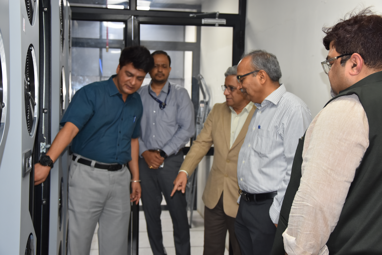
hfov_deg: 38.9
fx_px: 541
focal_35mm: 51
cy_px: 128
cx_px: 191
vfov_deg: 26.5
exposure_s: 1/60
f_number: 4.2
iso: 450
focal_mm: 34
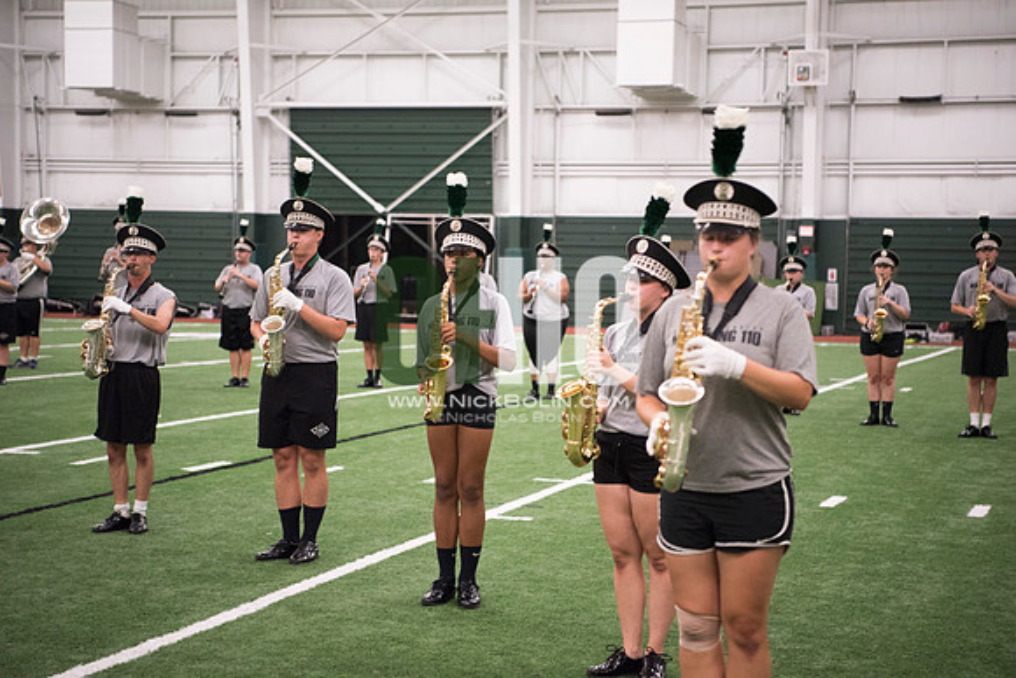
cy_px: 339
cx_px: 508
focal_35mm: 70
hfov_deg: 28.8
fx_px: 1976
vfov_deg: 19.5
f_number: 3.2
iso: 3200
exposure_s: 1/200
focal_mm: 70
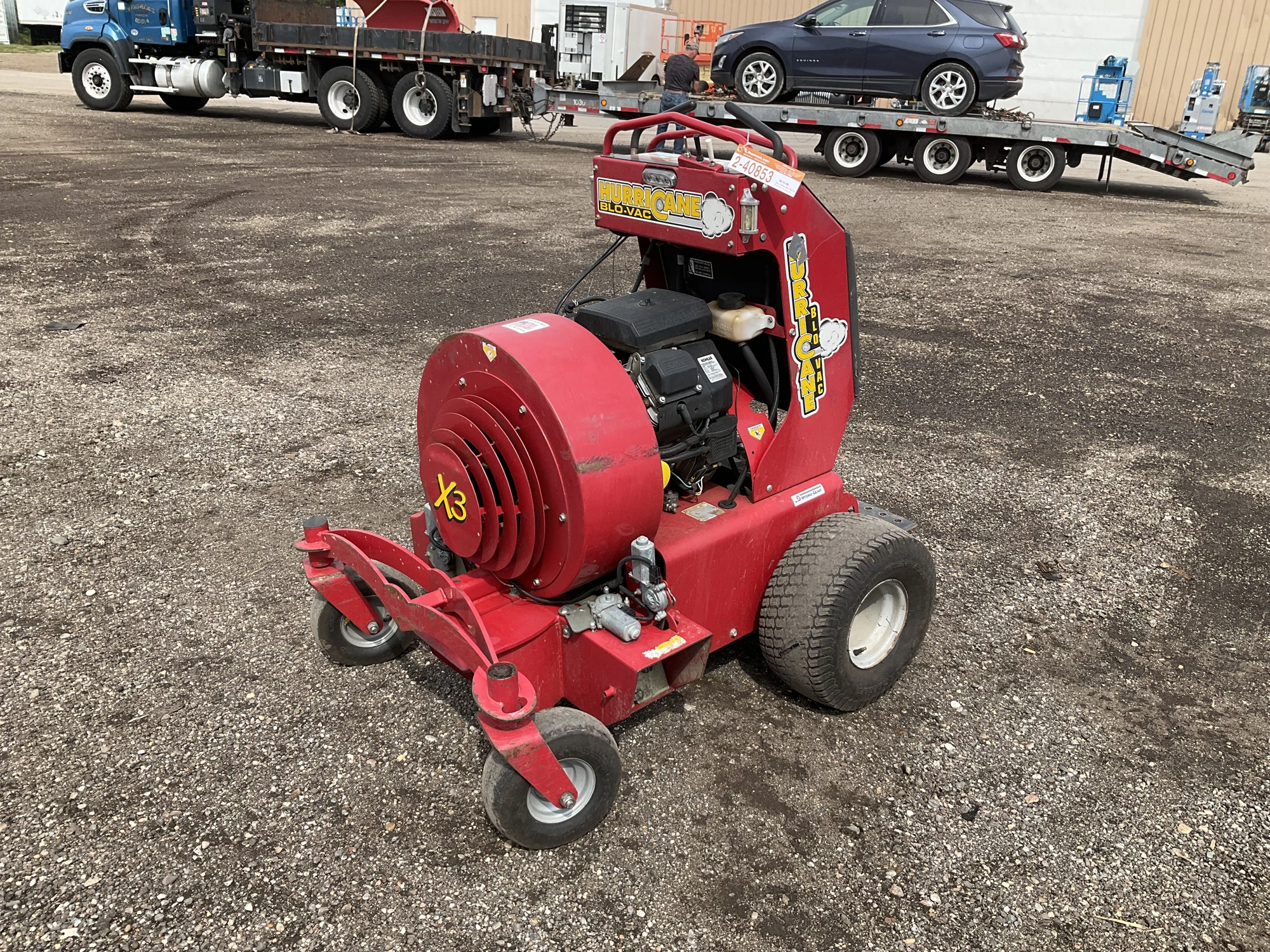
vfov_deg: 48.2
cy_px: 476
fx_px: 1064
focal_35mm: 29
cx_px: 635
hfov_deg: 61.7
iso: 25
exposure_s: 1/883
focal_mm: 3
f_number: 1.8
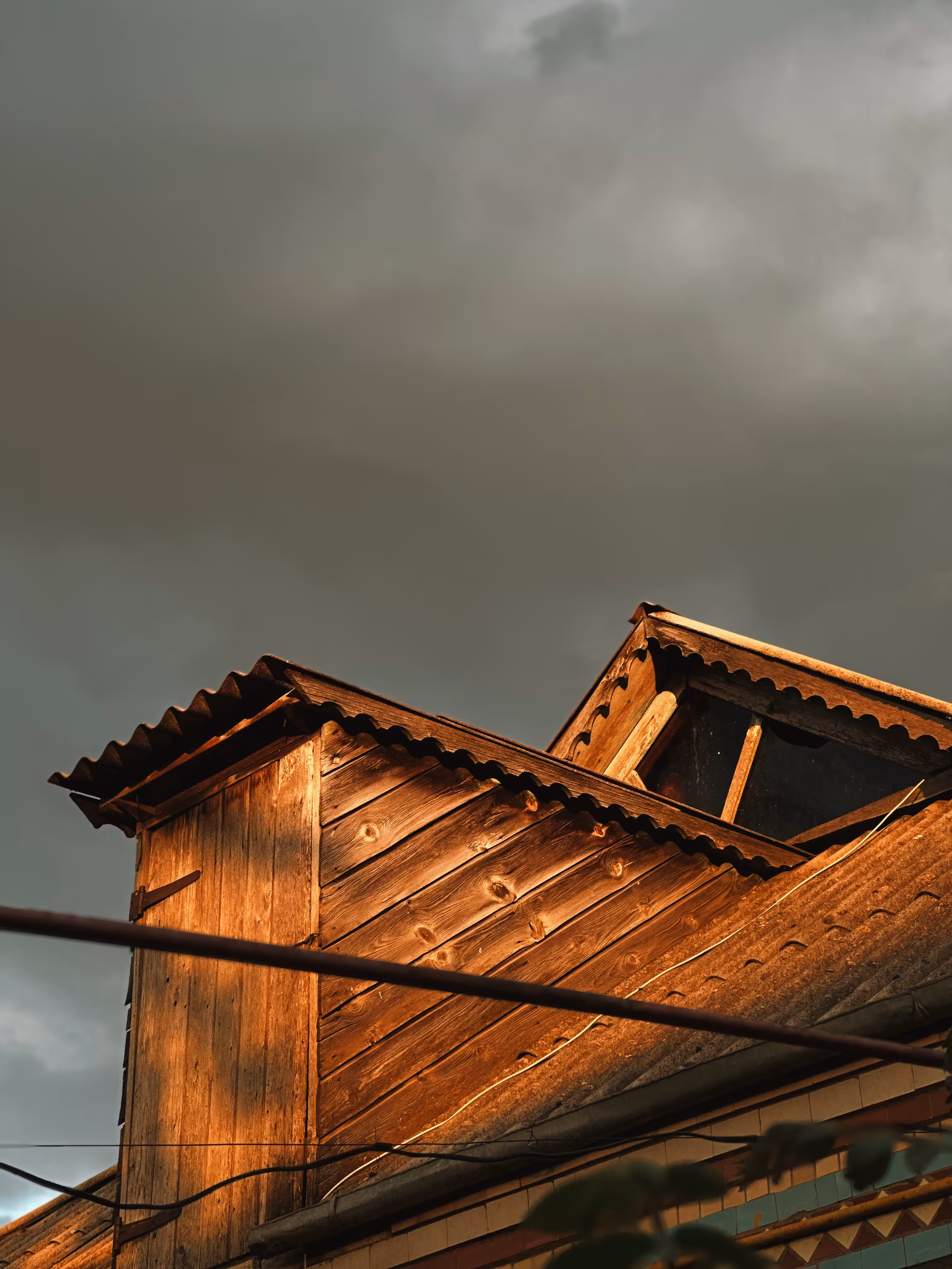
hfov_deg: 19.1
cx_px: 476
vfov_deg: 25.3
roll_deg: -1.4
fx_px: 2824
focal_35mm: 77
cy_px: 634
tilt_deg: +29.6
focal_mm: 9
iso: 64
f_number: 2.8
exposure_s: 1/121
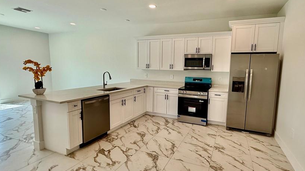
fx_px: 154
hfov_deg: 89.0
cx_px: 173
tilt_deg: -6.8
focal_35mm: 19
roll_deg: -1.1
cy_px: 86
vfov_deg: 58.3
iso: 50
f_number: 2.2
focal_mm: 2.22
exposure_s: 1/120
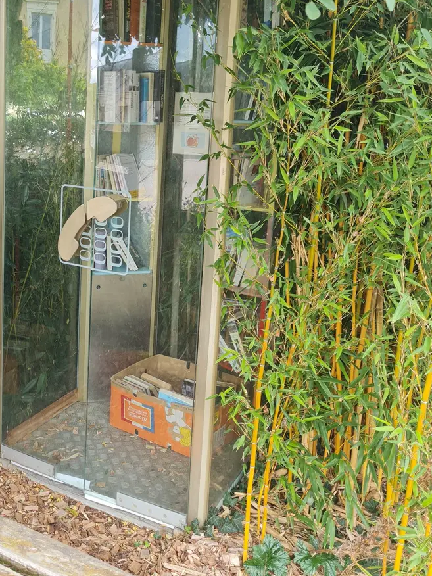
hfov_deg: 37.1
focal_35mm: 38
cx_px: 126
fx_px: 632
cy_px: 203
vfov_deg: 48.3
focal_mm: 5.4
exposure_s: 1/109
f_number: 1.8
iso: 50
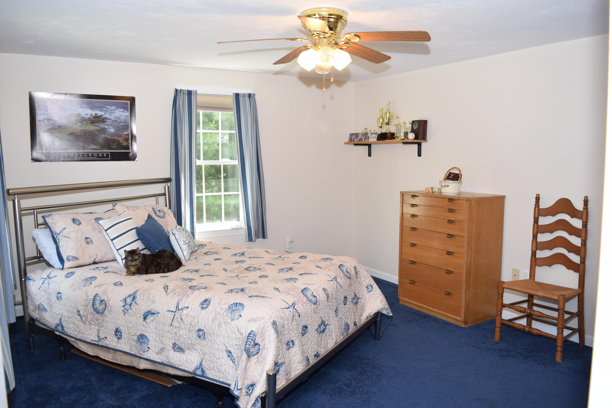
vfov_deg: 47.9
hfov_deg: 67.4
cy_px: 204
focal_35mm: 27
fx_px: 459
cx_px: 306
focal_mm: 18
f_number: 4.5
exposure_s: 1/100
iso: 400
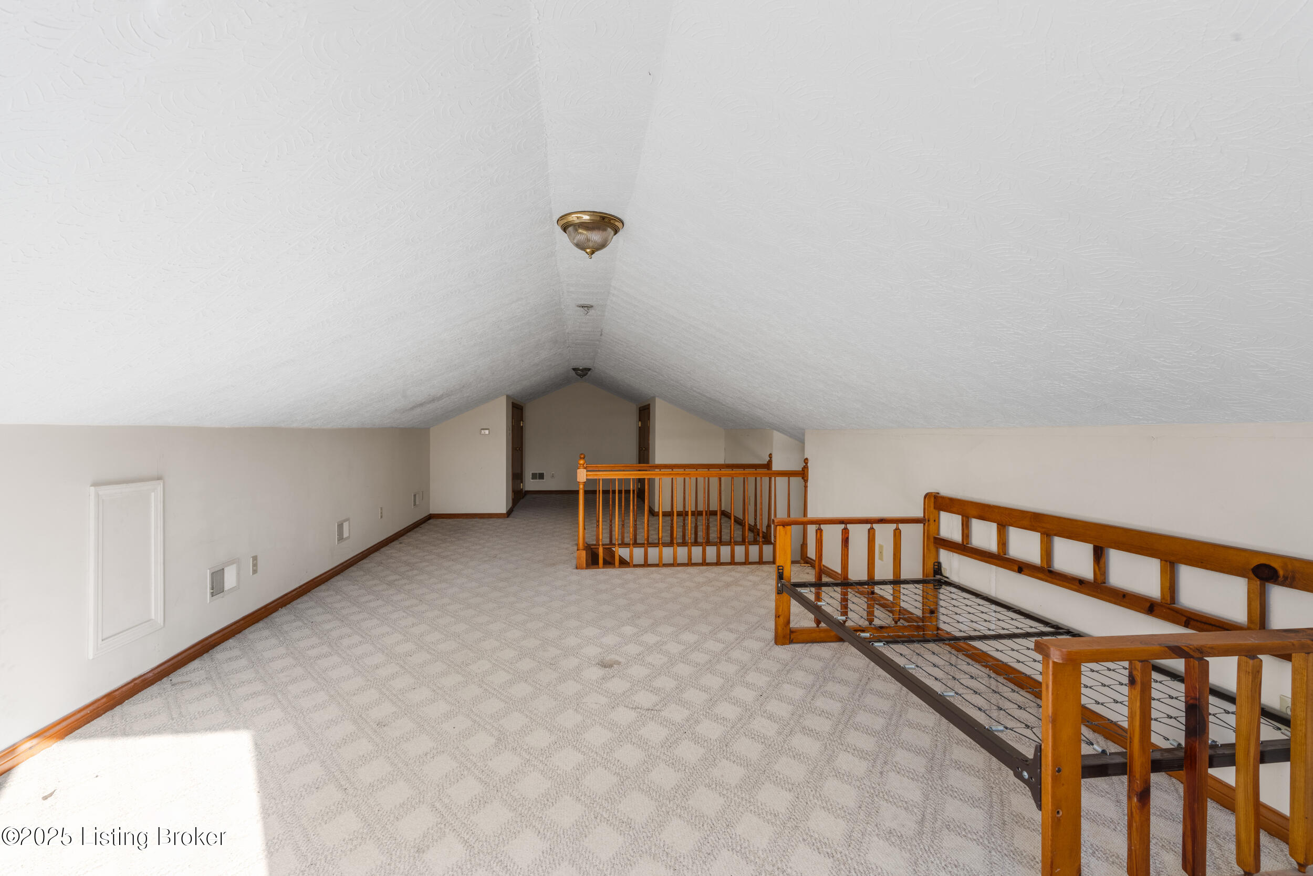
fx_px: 584
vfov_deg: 73.8
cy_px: 438
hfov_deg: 96.7
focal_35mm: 16
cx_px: 656
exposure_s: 1/6
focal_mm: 16
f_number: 9
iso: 400
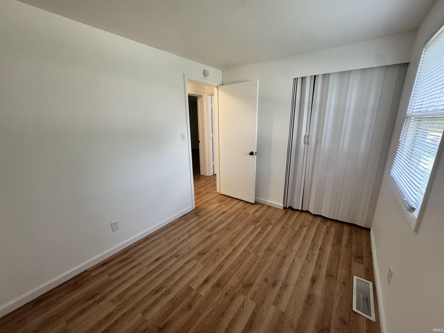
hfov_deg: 102.1
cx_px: 222
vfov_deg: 85.7
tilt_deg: -14.5
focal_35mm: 14
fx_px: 180
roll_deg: +1.5
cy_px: 166
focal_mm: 2.22
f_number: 2.2
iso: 250
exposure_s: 1/120
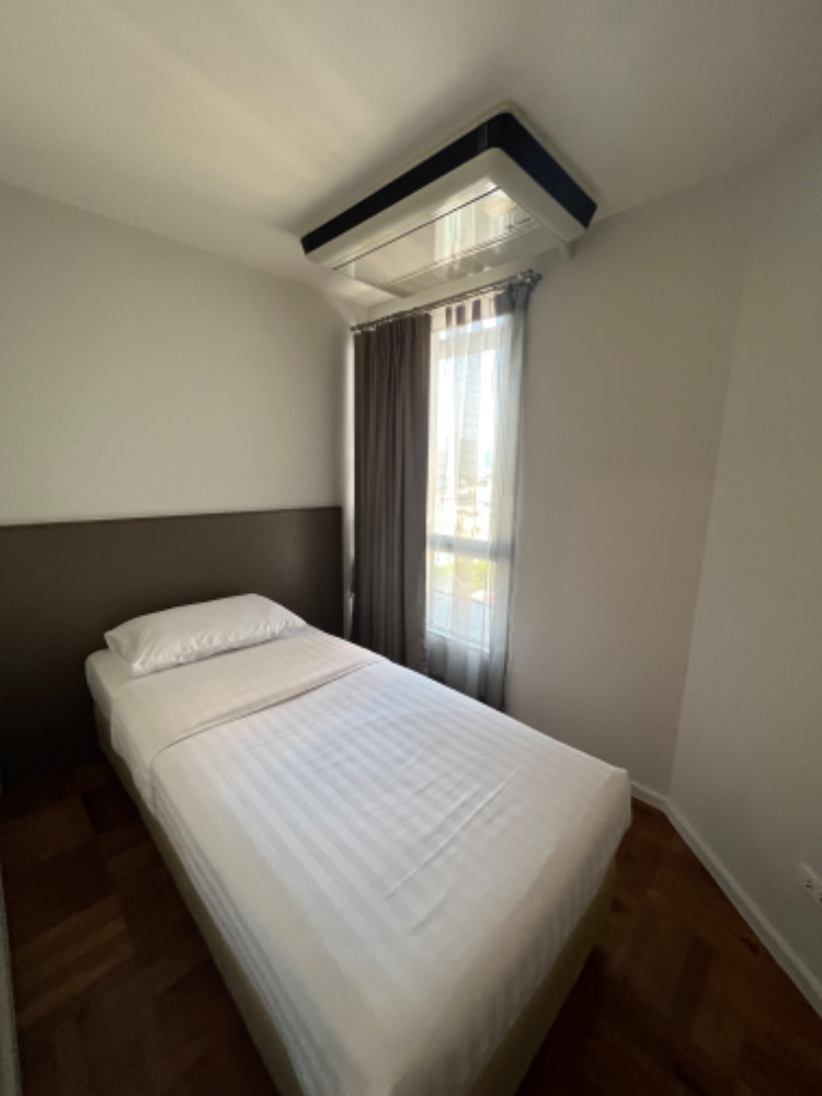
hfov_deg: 89.9
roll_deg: +0.2
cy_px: 548
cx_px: 411
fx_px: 412
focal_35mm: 13
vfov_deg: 106.2
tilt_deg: -6.3
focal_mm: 1.57
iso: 125
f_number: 1.8
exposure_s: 1/100
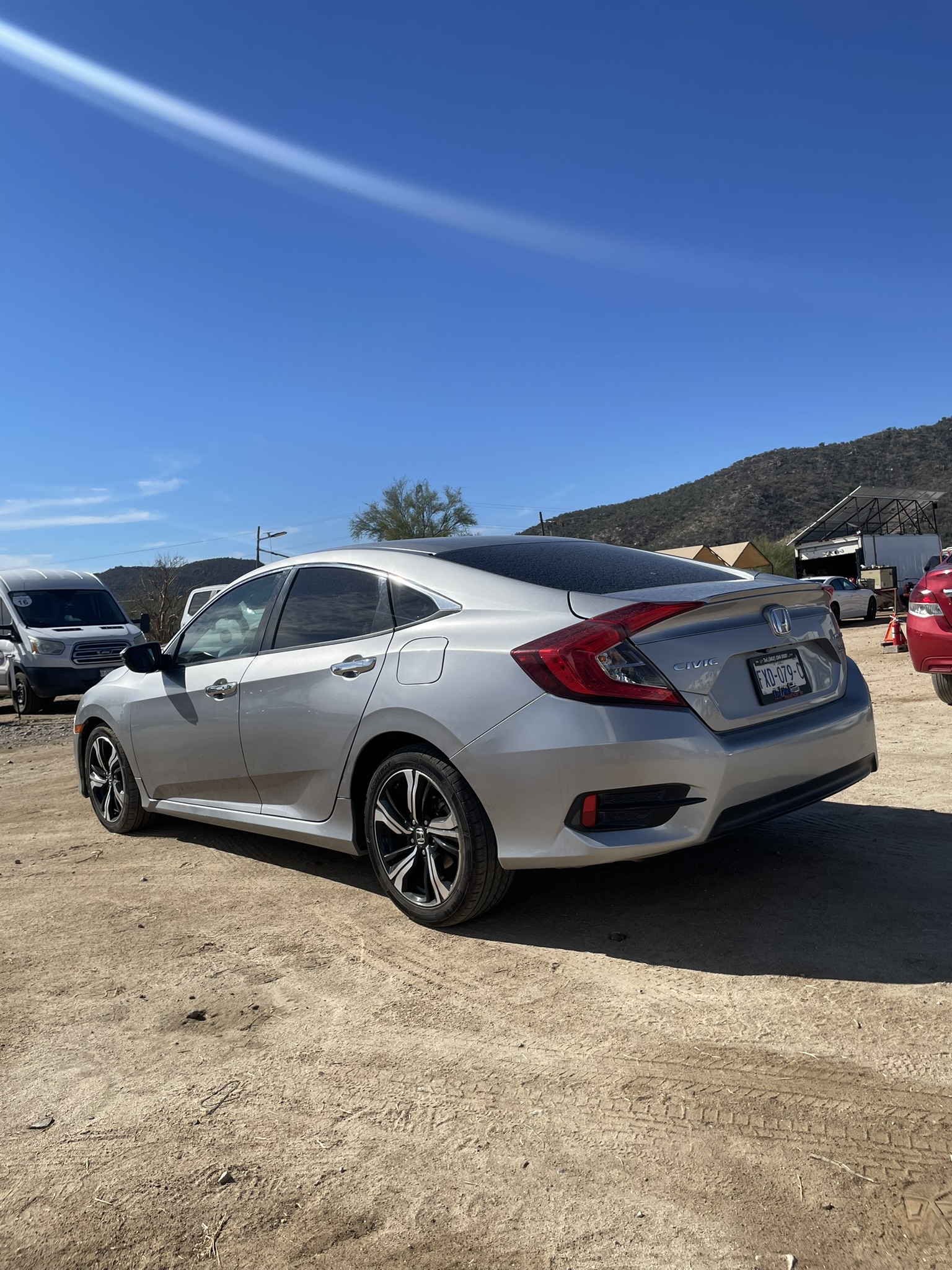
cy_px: 635
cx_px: 476
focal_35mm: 26
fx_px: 953
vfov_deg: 67.3
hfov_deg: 53.1
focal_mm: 4.2
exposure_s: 1/5291
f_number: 1.6
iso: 32
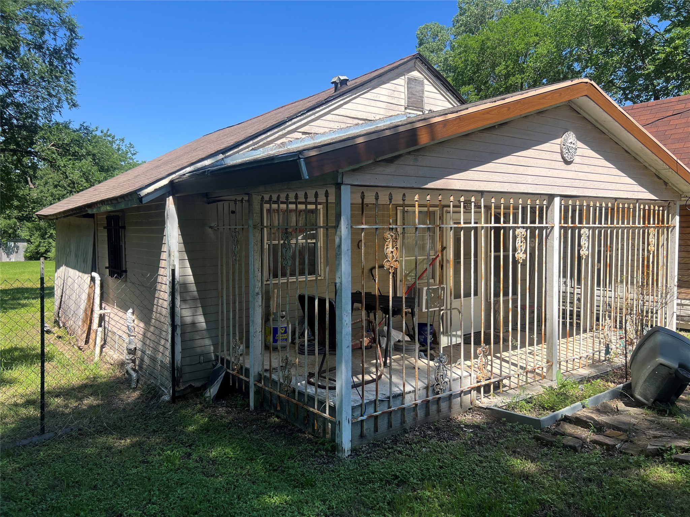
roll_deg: +1.2
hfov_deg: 67.3
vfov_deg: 53.1
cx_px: 345
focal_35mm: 26
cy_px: 258
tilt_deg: -2.9
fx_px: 518
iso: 50
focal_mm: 5.7
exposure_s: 1/2165
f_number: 1.5
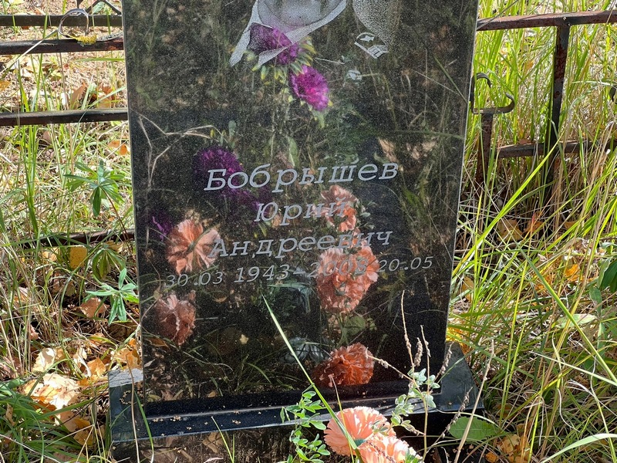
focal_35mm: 77
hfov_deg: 25.3
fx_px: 1372
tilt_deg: -34.4
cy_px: 232
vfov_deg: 19.1
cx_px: 308
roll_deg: +0.8
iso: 50
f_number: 2.8
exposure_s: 1/121
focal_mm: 9
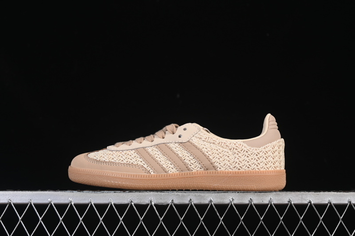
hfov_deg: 27.0
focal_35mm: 75
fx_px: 740
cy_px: 118
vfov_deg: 18.2
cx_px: 178
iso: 160
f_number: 8
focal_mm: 50
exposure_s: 1/80
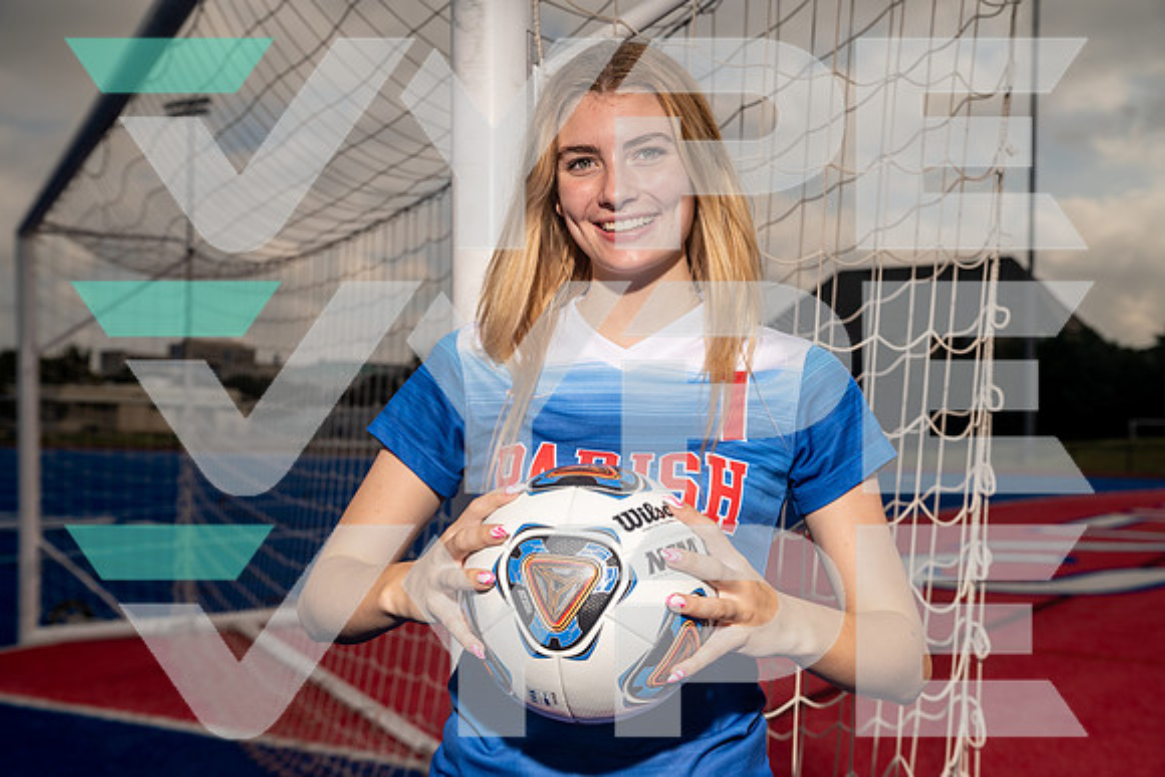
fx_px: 1359
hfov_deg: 46.4
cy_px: 388
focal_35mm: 42
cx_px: 582
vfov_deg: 31.9
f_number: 5.6
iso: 100
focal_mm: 42
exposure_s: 1/250
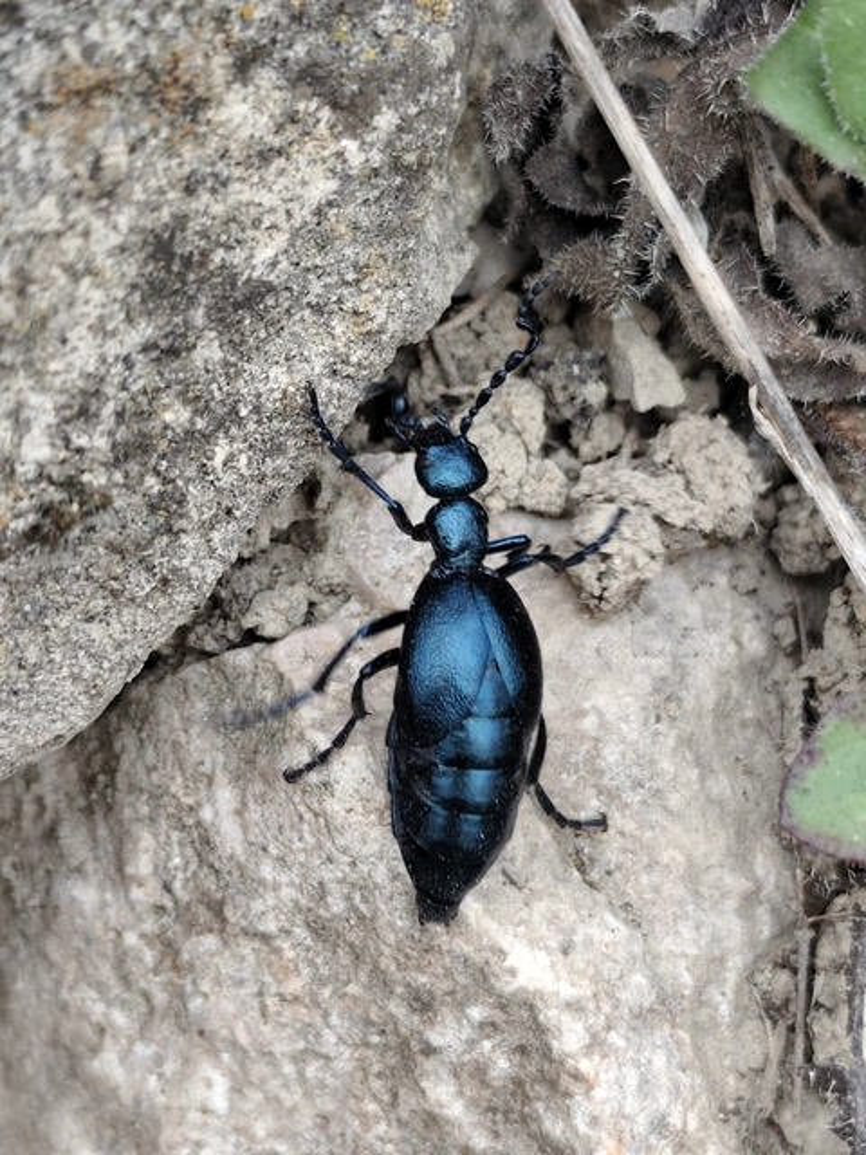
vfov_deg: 21.3
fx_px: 3069
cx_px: 433
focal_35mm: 92
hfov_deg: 16.1
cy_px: 578
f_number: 1.65
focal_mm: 6.19
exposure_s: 1/100
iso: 125
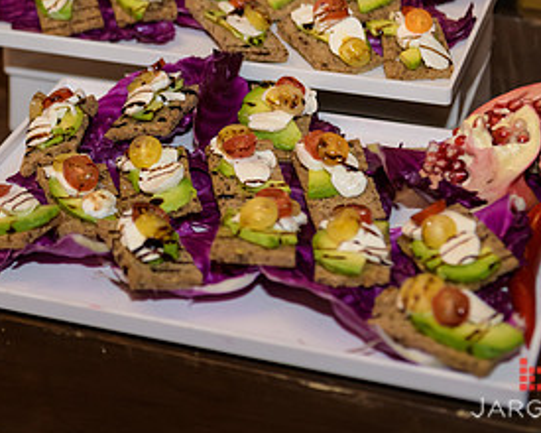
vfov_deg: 14.9
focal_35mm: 103
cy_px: 80
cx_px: 89
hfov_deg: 18.4
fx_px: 1649
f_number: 3.2
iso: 1250
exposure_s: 1/125
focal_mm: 52
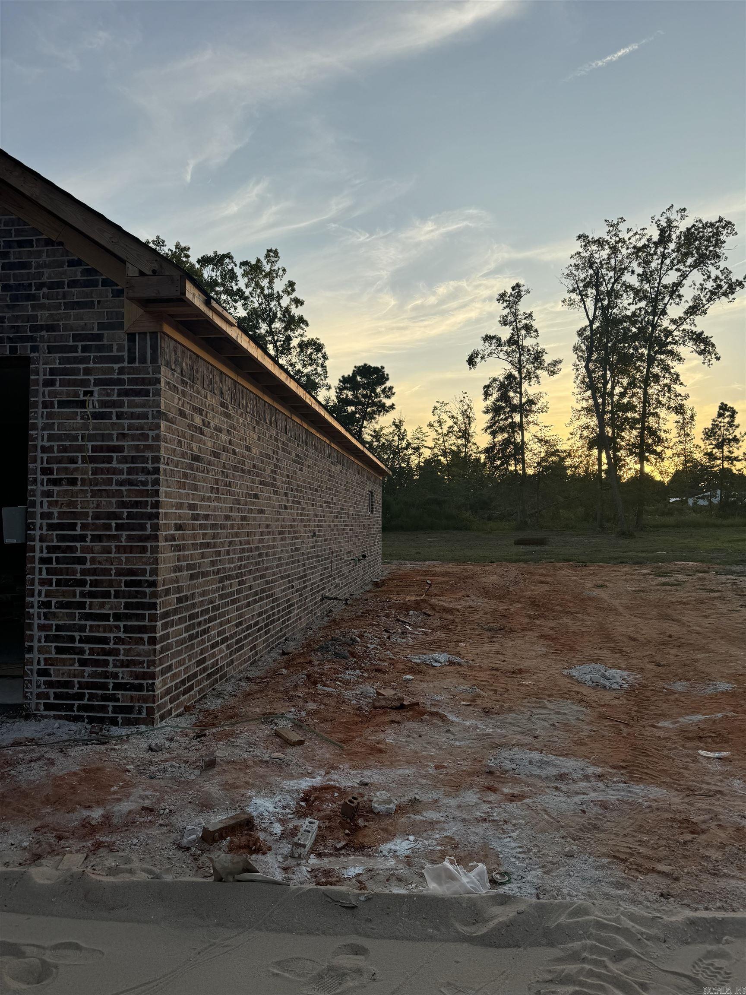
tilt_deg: +3.2
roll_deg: +0.1
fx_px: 690
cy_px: 498
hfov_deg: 56.8
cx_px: 373
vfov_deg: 71.6
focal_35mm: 24
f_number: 1.78
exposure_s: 1/1678
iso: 80
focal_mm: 6.76
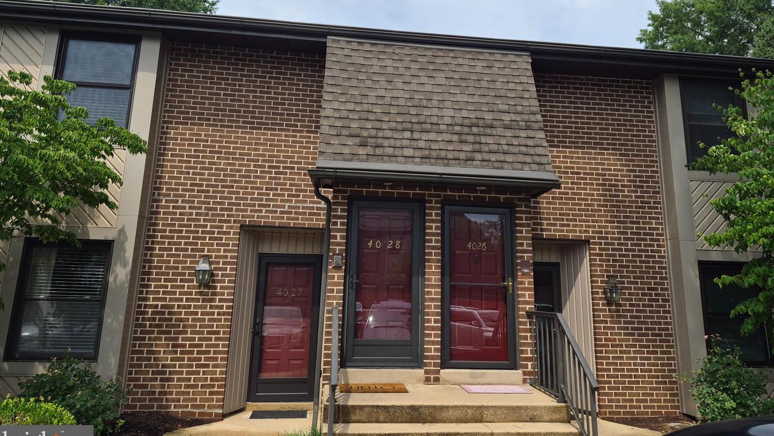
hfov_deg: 71.9
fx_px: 534
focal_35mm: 26
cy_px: 156
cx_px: 397
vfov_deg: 43.9
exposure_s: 1/6176
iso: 80
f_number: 1.8
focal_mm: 5.4
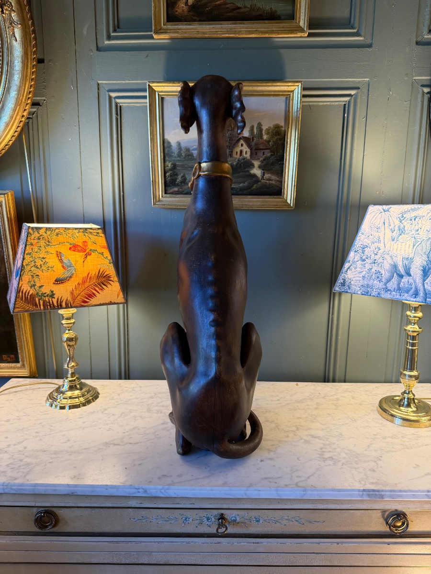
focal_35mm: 24
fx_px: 398
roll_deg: -0.7
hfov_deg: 56.8
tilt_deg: -11.1
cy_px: 287
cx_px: 216
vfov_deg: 71.6
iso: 125
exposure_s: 1/100
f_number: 1.78
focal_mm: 6.76
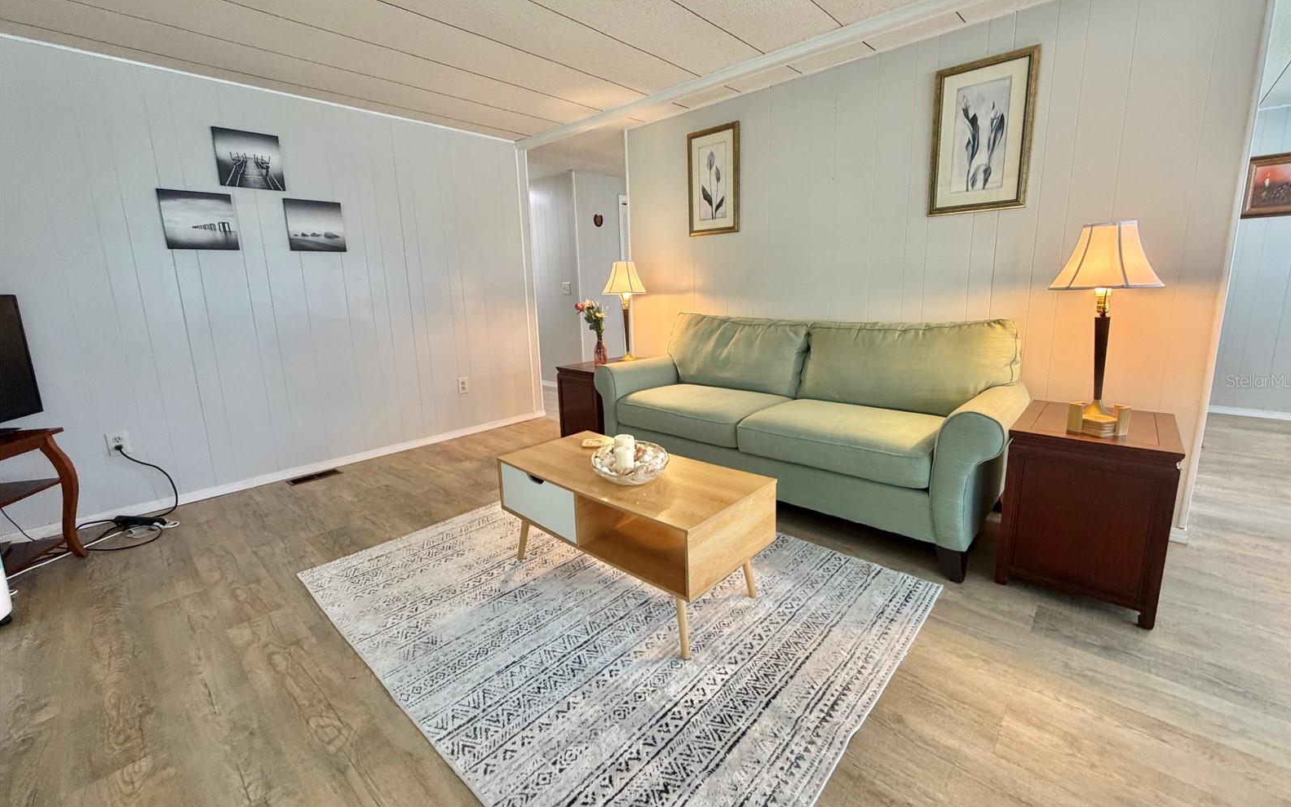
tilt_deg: -10.5
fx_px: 528
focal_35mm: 15
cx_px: 651
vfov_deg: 74.7
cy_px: 380
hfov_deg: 101.5
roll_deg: +1.6
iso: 320
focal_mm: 2.22
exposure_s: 1/60
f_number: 2.2
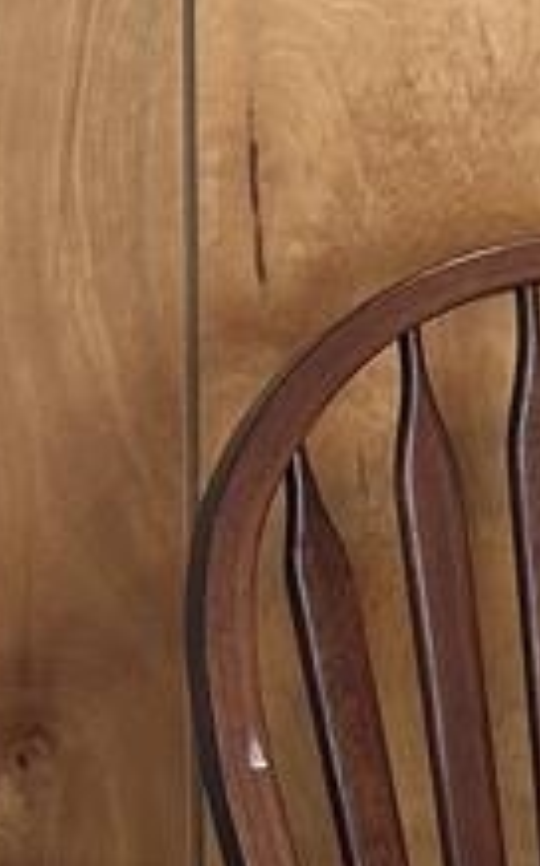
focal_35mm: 182
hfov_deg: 6.1
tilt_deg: -7.8
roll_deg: -2.2
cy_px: 167
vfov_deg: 11.5
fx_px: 4291
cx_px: 2100
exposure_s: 1/60
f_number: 1.5
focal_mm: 5.7
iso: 80
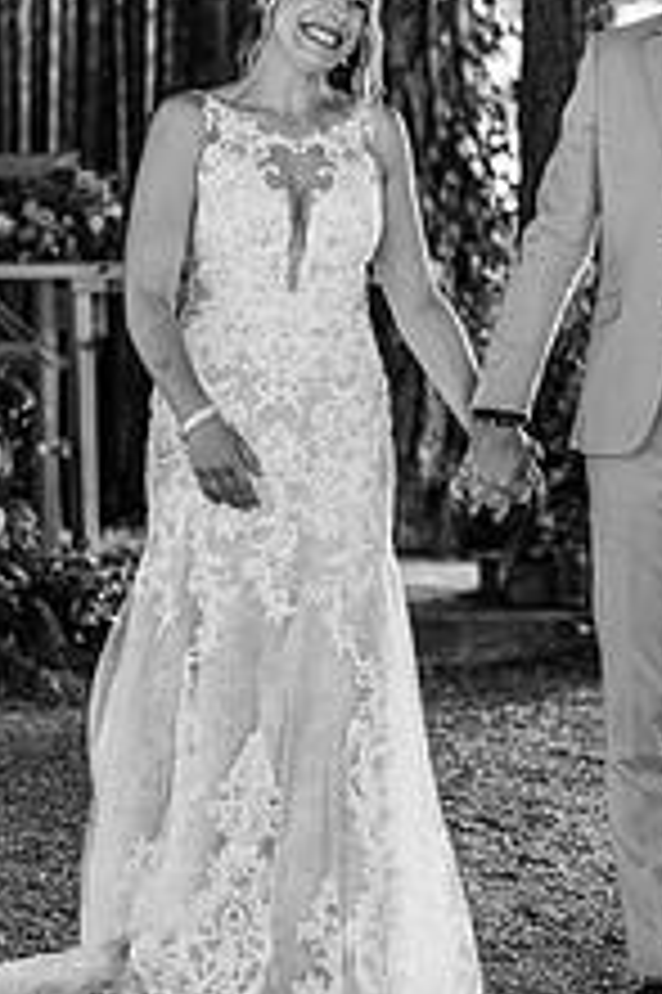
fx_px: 4779
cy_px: 585
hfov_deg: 7.9
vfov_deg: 11.9
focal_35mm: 173
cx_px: 466
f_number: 2.2
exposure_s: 1/200
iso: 720
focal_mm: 85
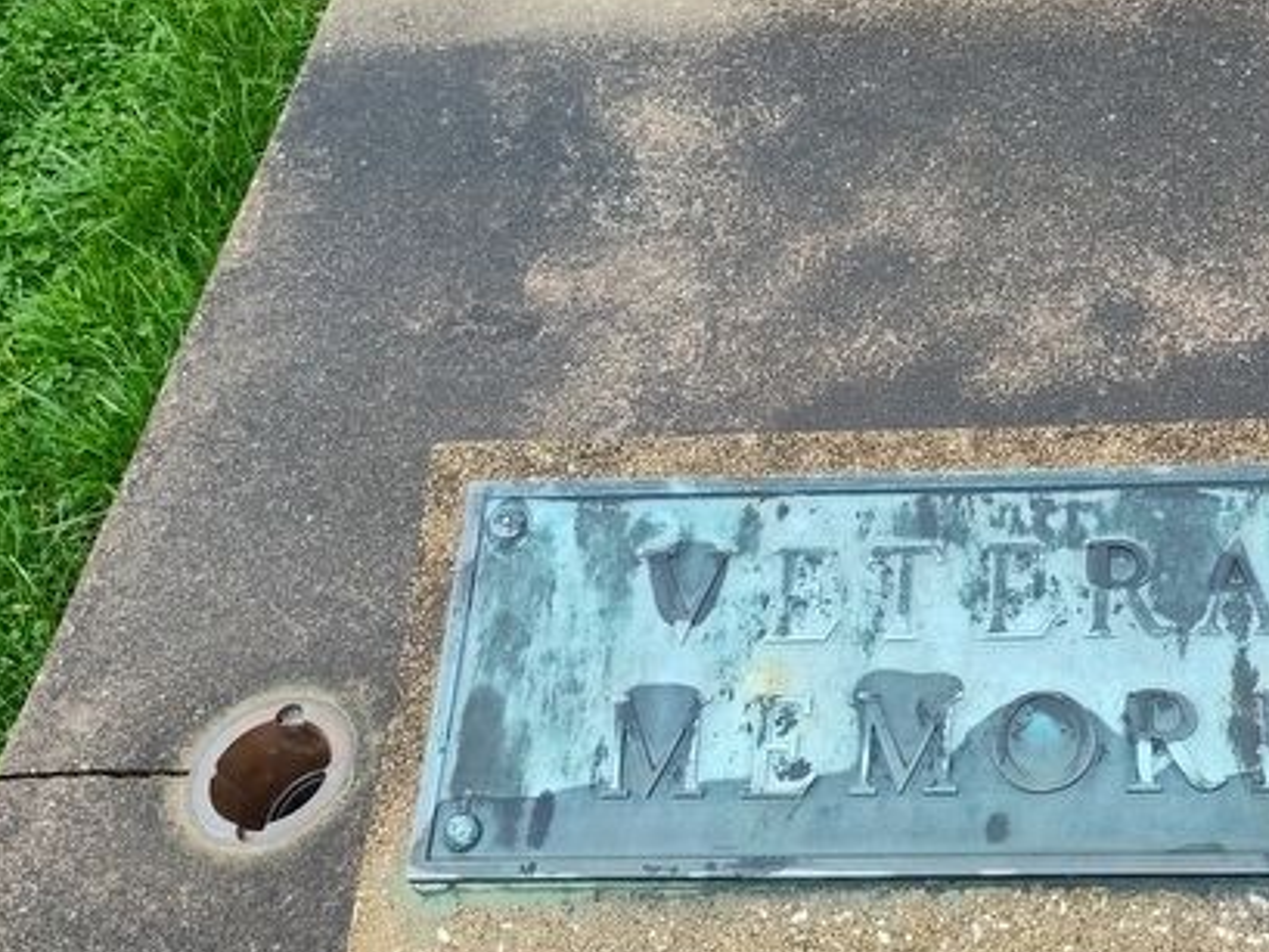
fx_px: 1650
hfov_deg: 39.4
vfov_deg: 32.1
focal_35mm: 45
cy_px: 592
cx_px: 1111
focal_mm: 5.56
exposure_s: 1/120
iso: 149
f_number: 1.8
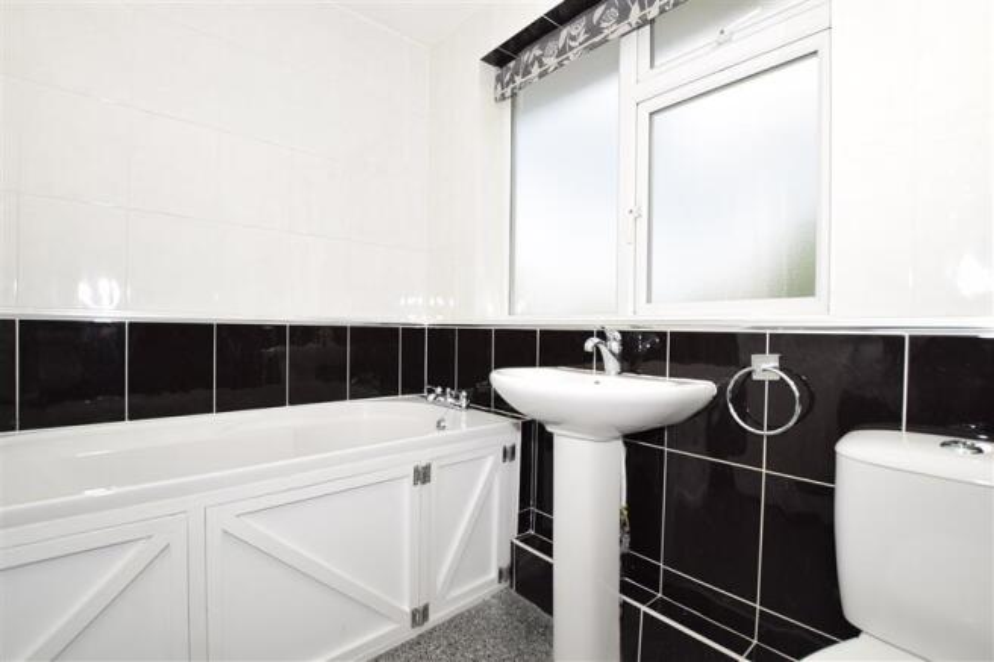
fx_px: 414
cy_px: 331
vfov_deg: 77.3
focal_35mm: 15
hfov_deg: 100.4
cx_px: 497
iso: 200
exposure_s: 1/200
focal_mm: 10
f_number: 9
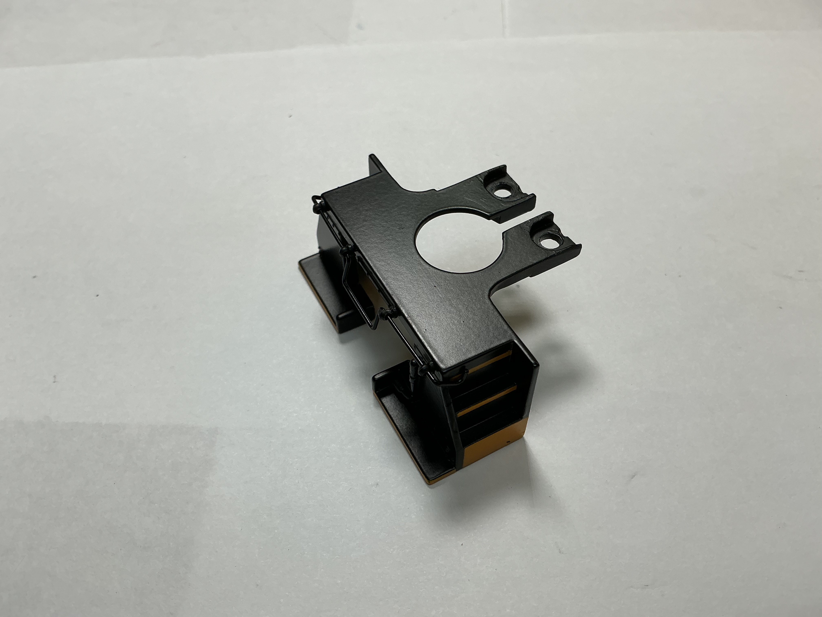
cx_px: 411
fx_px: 689
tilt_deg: -53.2
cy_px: 308
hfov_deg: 61.7
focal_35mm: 29
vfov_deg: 48.2
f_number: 1.8
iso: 20
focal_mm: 3
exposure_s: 1/236
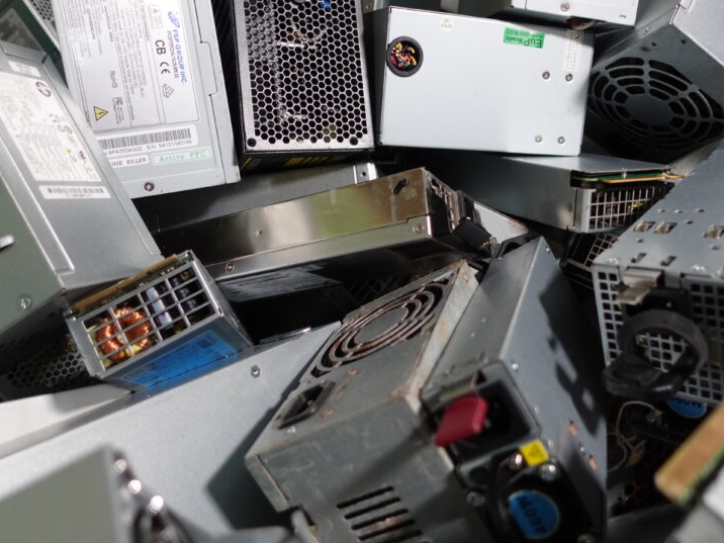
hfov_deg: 55.2
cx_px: 409
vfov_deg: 42.9
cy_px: 237
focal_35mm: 33
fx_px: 690
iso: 400
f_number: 1.8
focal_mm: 9.4
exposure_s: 1/30
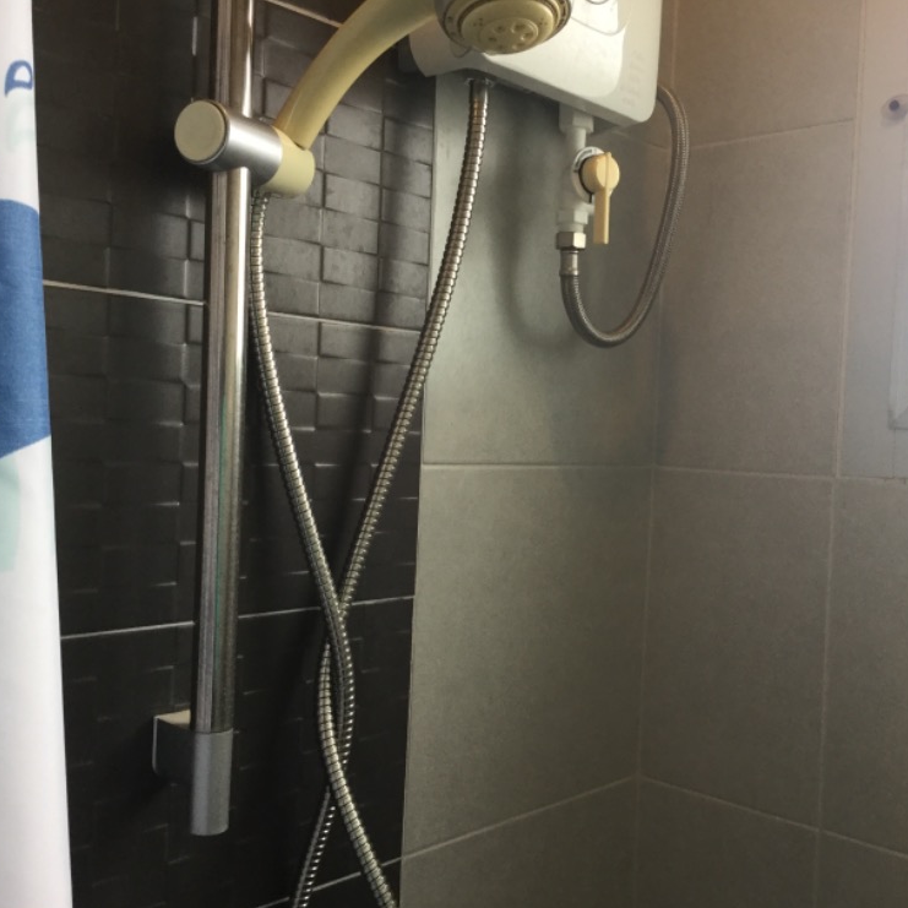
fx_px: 1098
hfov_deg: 44.7
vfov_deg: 44.9
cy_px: 458
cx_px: 538
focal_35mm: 37
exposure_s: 1/33
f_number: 2.4
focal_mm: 3.3
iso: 40
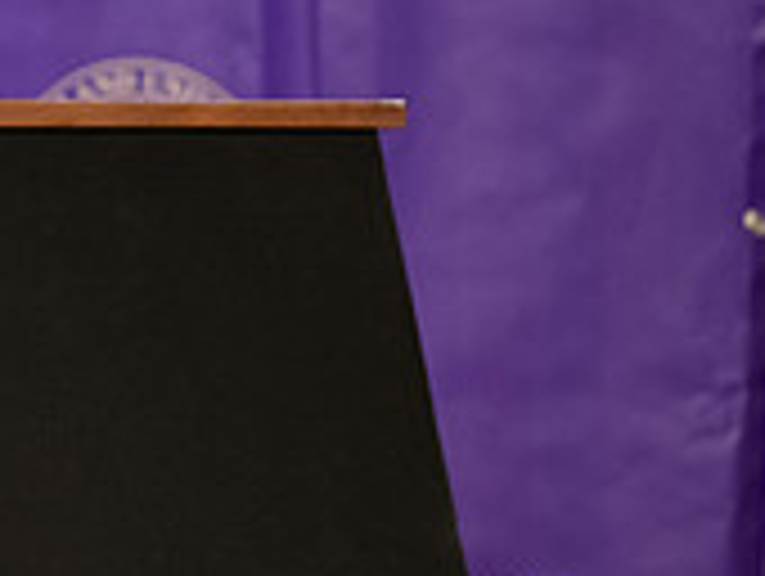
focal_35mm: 983
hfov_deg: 2.0
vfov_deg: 1.5
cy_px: 25
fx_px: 21755
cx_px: -495
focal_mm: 300
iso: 2000
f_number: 2.8
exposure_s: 1/200
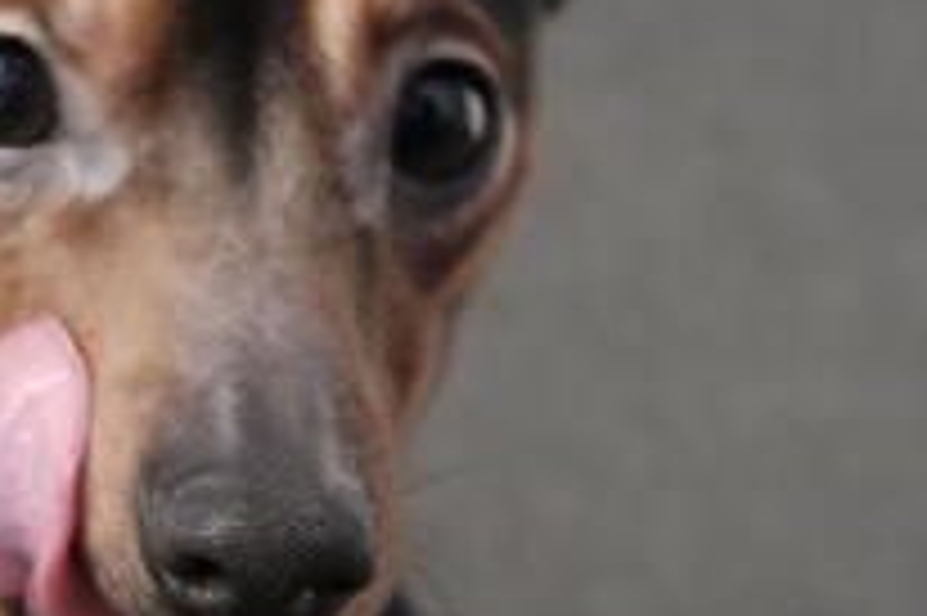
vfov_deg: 10.4
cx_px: 194
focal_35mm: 131
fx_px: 3370
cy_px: 418
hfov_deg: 15.6
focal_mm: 30.2
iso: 1600
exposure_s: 1/10
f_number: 3.6
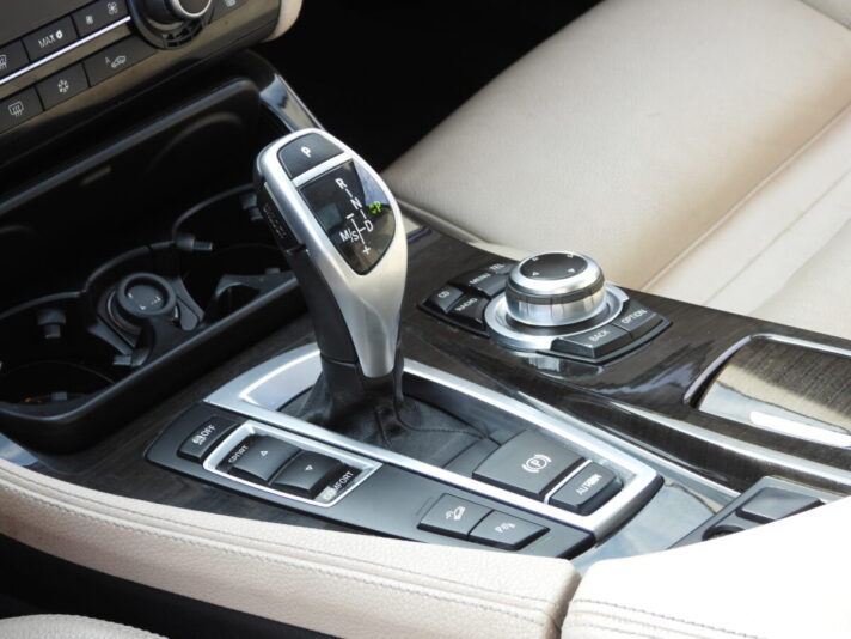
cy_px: 320
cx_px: 426
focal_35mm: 105
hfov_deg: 18.7
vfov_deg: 14.1
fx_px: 2581
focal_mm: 18.9
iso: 100
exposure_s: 1/80
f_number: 4
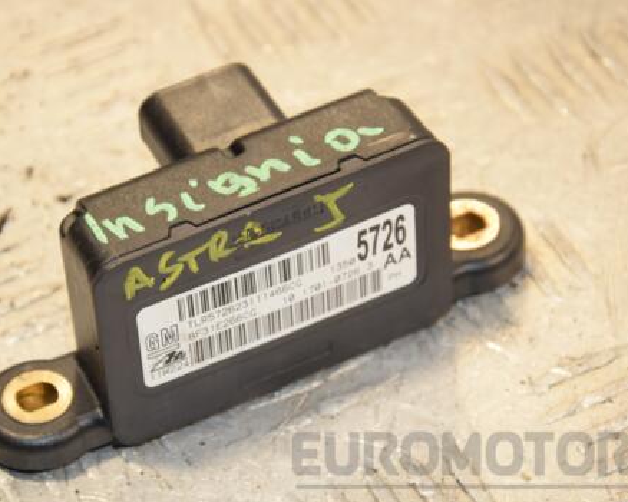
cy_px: 262
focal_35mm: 189
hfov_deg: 10.2
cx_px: 265
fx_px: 3511
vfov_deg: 8.2
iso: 800
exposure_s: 1/200
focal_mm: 98
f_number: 8
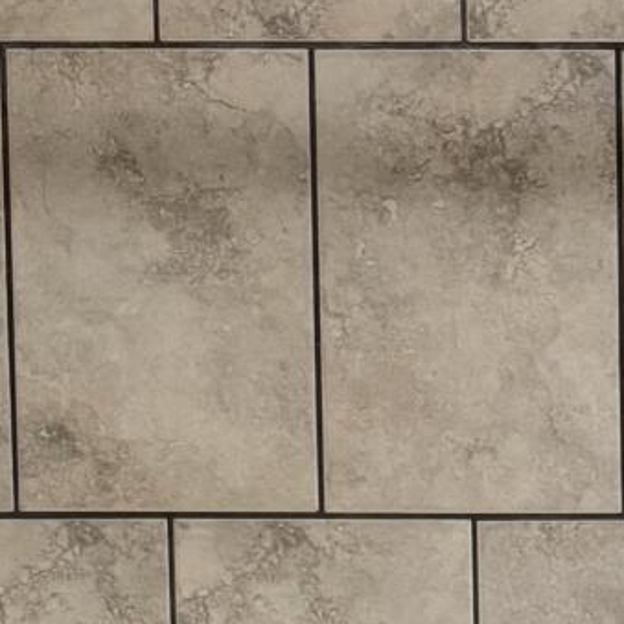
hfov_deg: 13.6
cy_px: 1452
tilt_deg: -3.8
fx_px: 2549
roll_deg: +1.0
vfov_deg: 11.7
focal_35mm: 125
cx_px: 729
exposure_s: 1/60
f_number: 1.78
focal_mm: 6.76
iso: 400
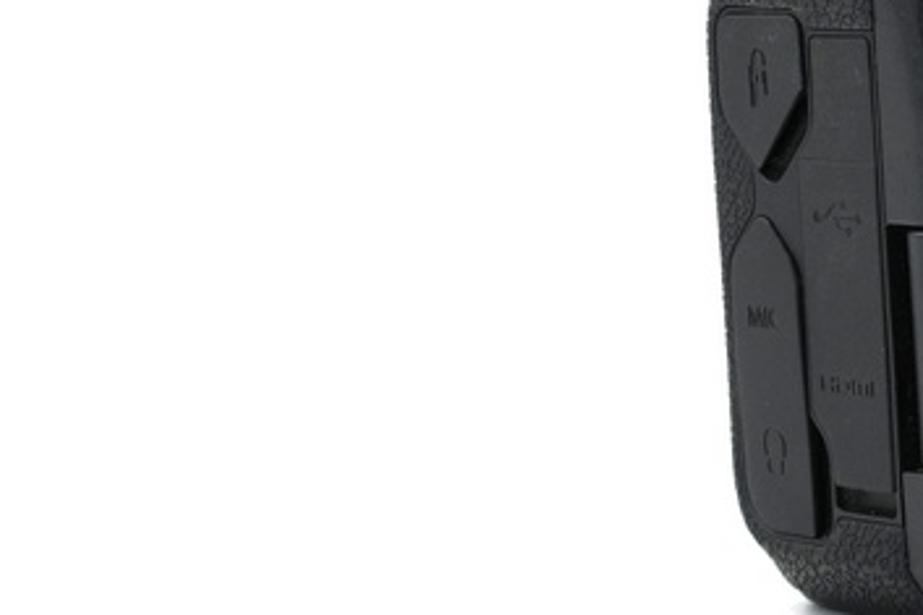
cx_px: 1258
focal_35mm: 156
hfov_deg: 12.7
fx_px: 3998
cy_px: -82
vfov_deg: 8.7
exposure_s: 1/125
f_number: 14
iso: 800
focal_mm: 55
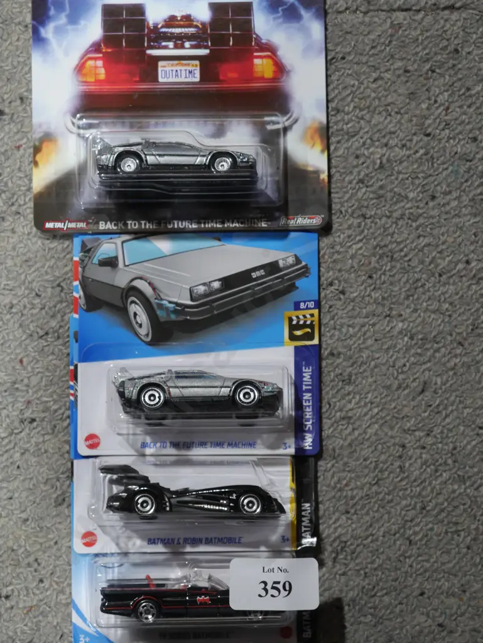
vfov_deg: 28.5
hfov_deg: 21.6
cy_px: 322
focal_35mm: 68
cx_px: 242
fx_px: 1264
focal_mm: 34
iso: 1000
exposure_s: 1/80
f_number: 5.4
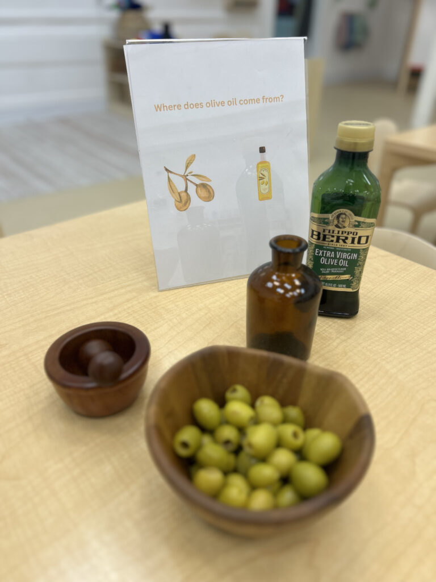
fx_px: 437
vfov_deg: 67.3
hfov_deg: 53.1
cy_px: 291
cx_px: 218
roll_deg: -1.6
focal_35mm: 26
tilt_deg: -32.5
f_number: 1.5
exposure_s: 1/120
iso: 32
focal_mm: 5.7
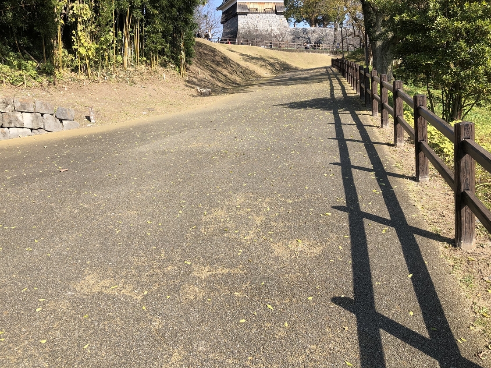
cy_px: 173
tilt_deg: -9.3
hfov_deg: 60.0
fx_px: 426
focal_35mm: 30
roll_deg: +1.8
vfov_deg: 46.8
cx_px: 240
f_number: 1.8
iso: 20
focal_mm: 3.99
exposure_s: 1/1104
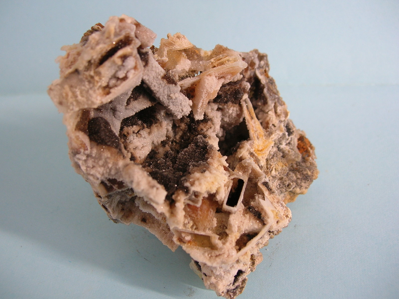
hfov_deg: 51.4
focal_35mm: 36
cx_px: 200
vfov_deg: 39.6
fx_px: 415
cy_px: 150
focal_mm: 6
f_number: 2.7
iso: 50
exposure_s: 1/49.6
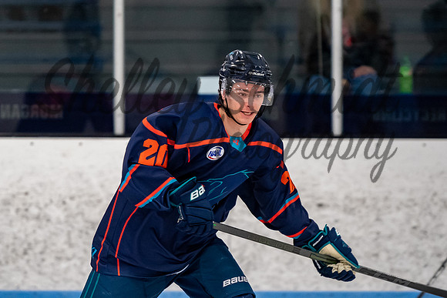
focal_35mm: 388
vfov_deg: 3.5
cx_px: 229
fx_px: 4814
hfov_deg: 5.3
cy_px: 104
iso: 2000
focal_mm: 190
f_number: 3.2
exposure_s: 1/800
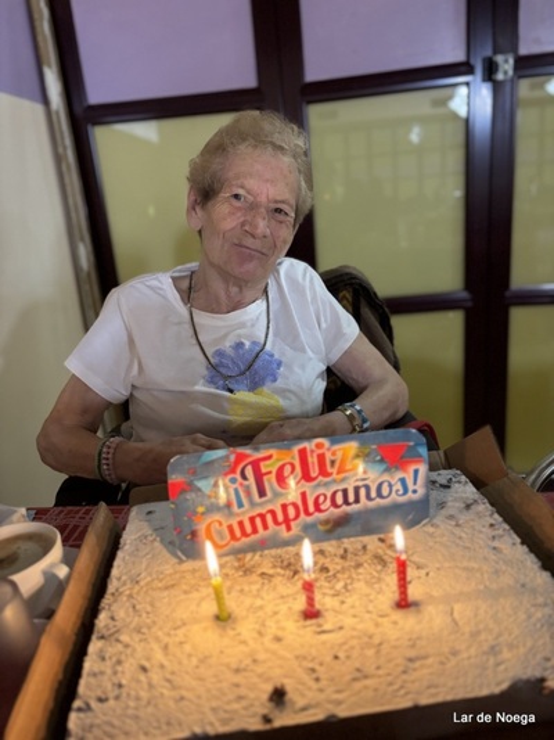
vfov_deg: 67.3
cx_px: 277
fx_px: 555
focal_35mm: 26
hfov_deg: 53.0
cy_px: 370
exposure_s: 1/50
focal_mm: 5.96
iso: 500
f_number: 1.6
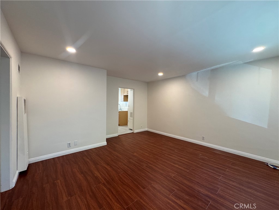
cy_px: 105
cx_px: 140
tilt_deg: -0.5
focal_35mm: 14
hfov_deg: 102.1
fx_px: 113
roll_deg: -1.0
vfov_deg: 85.7
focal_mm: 2.22
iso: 200
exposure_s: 1/120
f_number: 2.2
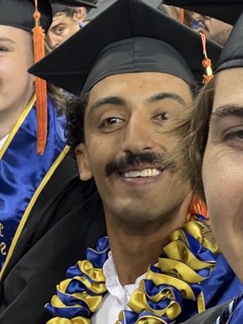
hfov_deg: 18.4
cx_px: 128
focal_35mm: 80
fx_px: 749
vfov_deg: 24.1
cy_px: 78
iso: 80
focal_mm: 2.69
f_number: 1.9
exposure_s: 1/60
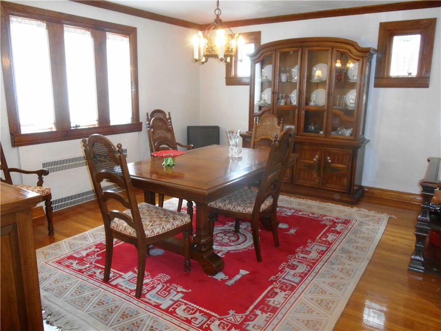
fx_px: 331
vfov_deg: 53.1
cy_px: 166
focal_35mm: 26
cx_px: 220
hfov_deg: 67.3
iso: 360
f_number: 3.4
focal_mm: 4.7
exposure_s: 1/25
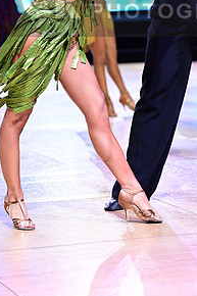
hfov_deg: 8.3
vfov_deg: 12.4
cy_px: 3
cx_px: 152
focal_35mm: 164
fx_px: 1348
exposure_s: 1/500
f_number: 2.8
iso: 2000
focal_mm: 82
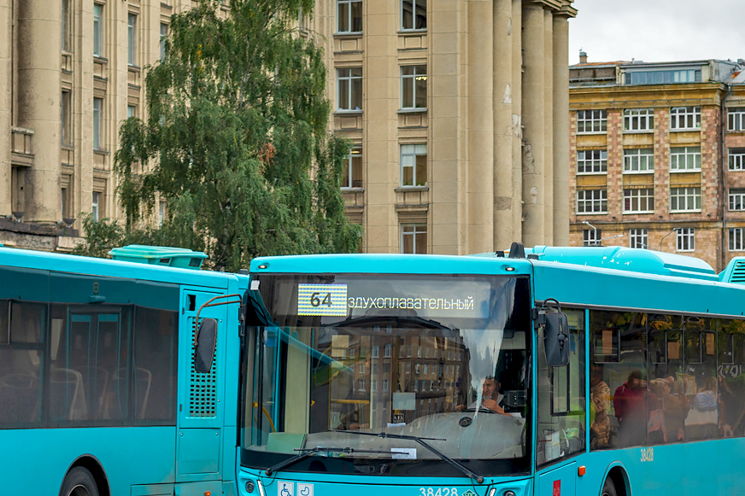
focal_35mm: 86
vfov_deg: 15.9
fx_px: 1779
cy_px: 279
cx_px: 436
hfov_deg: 23.6
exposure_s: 1/320
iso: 160
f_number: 5.6
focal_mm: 50
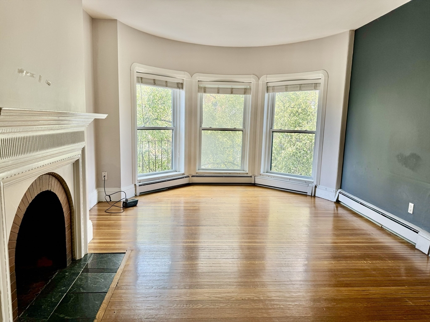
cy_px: 161
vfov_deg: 56.8
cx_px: 215
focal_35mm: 24
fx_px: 298
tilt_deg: -7.7
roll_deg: -1.4
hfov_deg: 71.6
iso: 50
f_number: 1.78
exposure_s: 1/131
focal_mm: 6.76
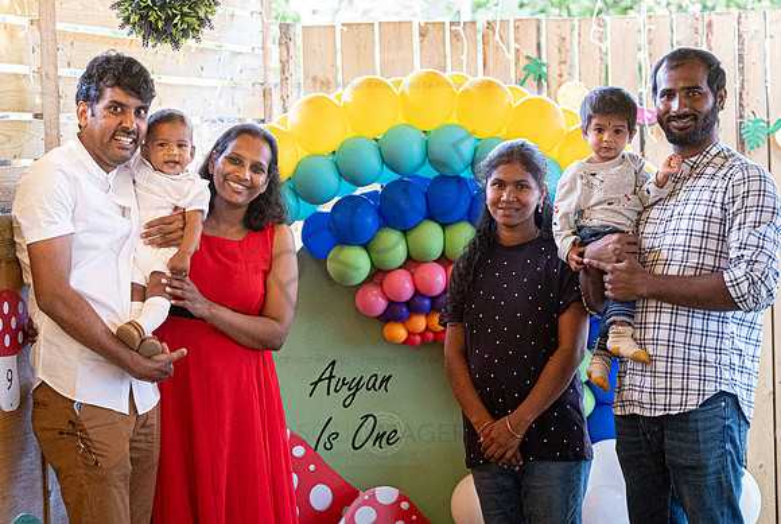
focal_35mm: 91
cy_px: 235
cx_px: 414
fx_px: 1971
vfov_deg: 15.1
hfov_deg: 22.4
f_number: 2.8
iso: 3200
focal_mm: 50
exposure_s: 1/60
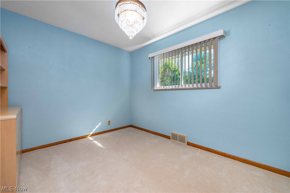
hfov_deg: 104.3
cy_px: 96
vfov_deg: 81.1
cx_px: 145
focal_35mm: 14
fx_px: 113
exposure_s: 1/60
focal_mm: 14
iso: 200
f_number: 9
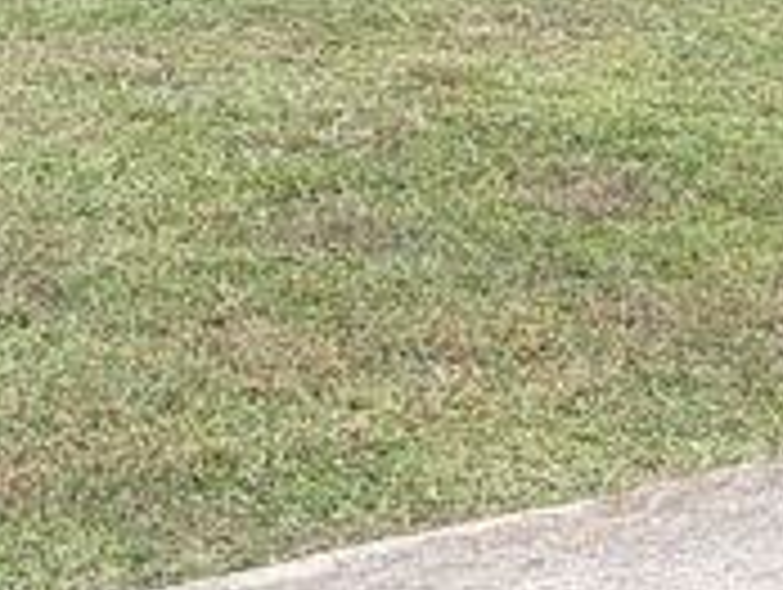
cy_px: -734
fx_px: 3466
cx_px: 608
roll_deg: +1.5
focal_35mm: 153
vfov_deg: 8.9
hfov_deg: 12.8
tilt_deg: +13.6
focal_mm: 5.96
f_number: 1.6
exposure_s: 1/377
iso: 50
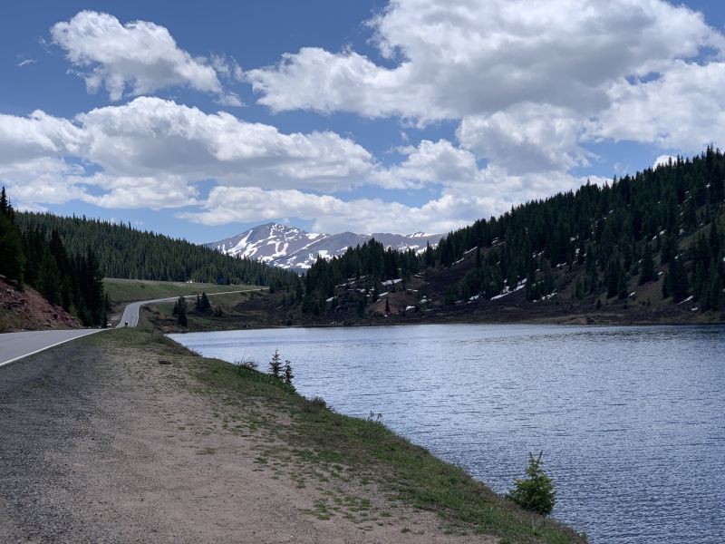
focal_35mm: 52
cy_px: 272
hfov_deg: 36.8
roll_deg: +2.1
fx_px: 1089
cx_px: 362
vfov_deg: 28.0
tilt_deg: +5.2
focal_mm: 6
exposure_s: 1/1996
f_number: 2.4
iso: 16
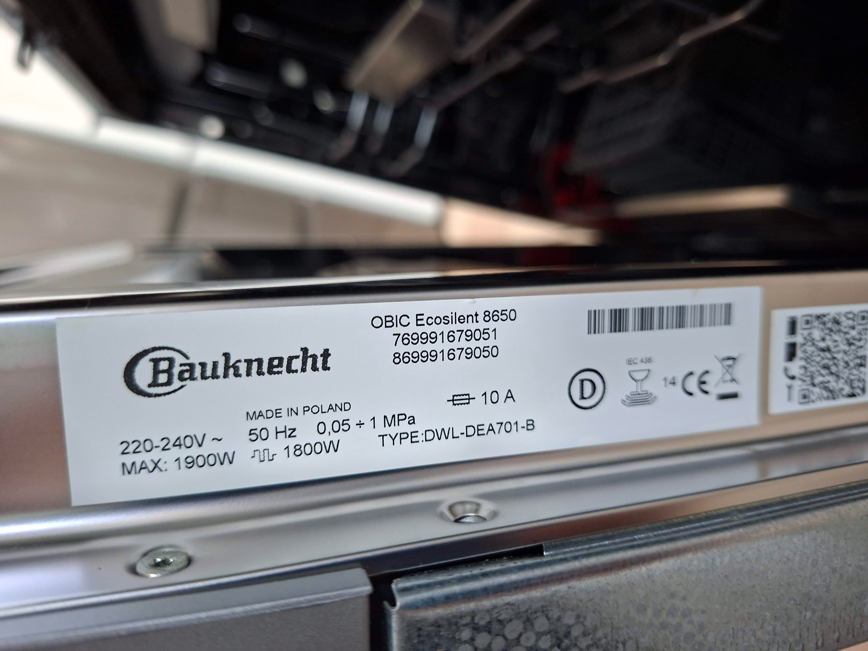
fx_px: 577
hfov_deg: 73.9
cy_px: 326
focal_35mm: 23
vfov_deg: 58.9
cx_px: 434
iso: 400
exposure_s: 1/33
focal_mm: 5.54
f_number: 1.8
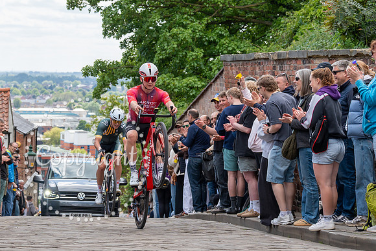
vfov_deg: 11.2
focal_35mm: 122
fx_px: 1276
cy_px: 40
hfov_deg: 16.8
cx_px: 185
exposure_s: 1/1000
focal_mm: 70
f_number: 5
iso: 400
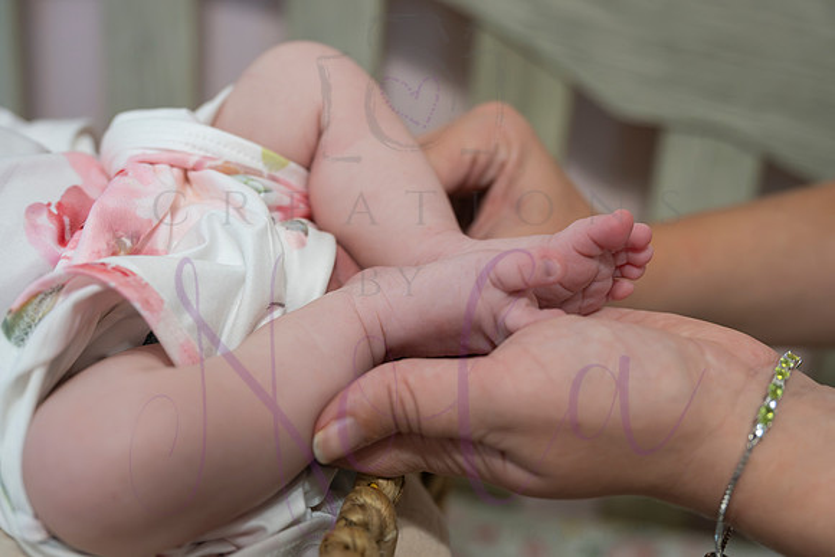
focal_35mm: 54
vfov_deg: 25.0
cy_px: 272
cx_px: 407
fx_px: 1258
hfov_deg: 36.7
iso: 3200
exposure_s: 1/320
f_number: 4
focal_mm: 52
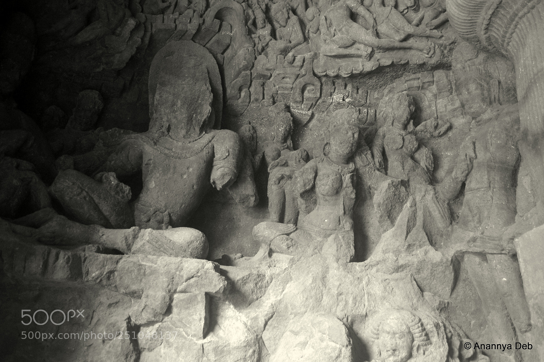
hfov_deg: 67.4
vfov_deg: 47.9
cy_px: 181
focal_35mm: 27
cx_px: 272
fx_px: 408
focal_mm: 18
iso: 560
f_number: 3.5
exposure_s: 1/15
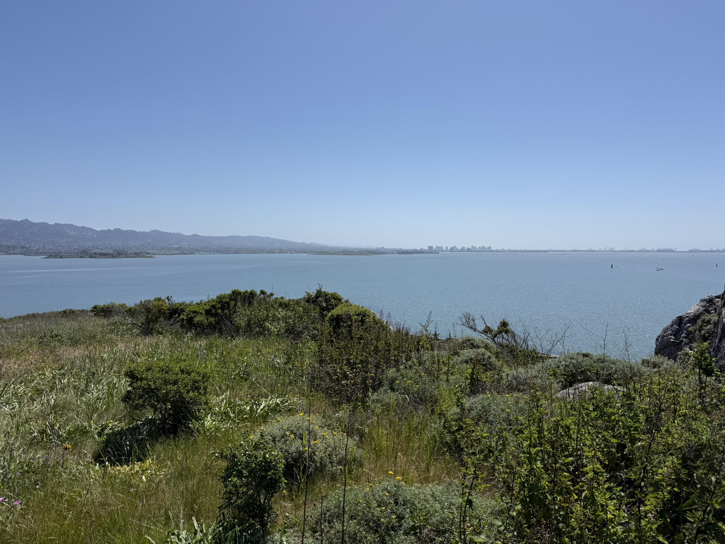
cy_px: 272
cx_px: 362
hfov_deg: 71.6
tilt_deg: -2.9
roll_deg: +0.8
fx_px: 503
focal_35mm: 24
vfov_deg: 56.8
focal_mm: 6.76
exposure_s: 1/9091
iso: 80
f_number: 1.78
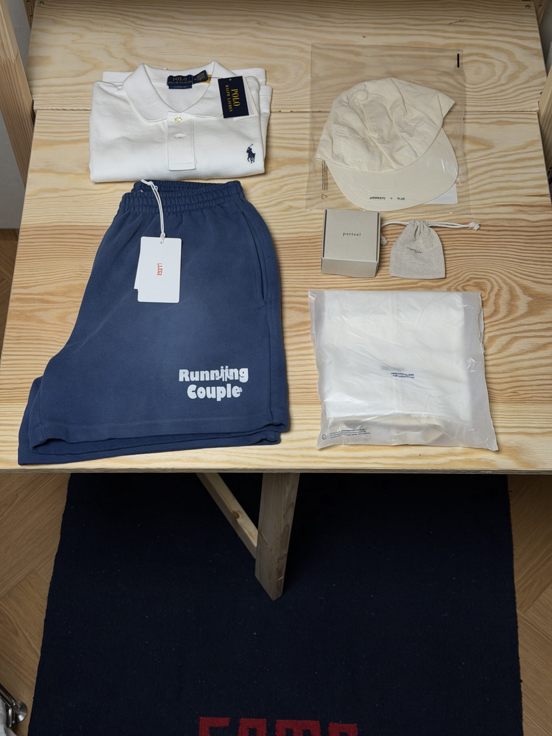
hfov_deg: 30.3
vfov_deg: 39.7
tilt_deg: -59.7
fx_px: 1021
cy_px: 368
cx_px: 276
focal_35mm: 48
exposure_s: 1/120
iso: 64
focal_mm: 6.76
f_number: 1.78
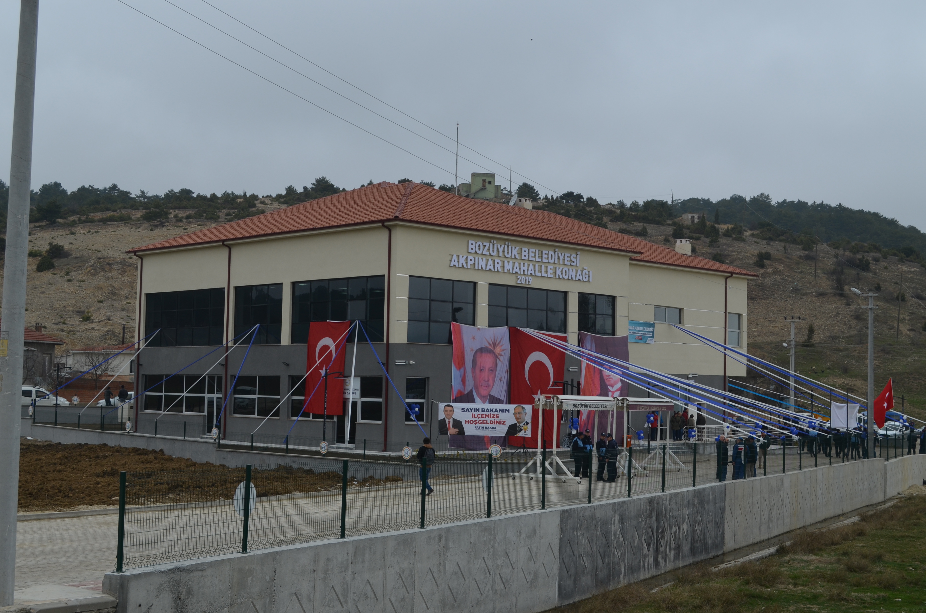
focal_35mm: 48
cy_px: 306
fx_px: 1232
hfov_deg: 41.2
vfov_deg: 28.0
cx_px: 463
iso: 200
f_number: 7.1
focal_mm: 32
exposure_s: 1/200
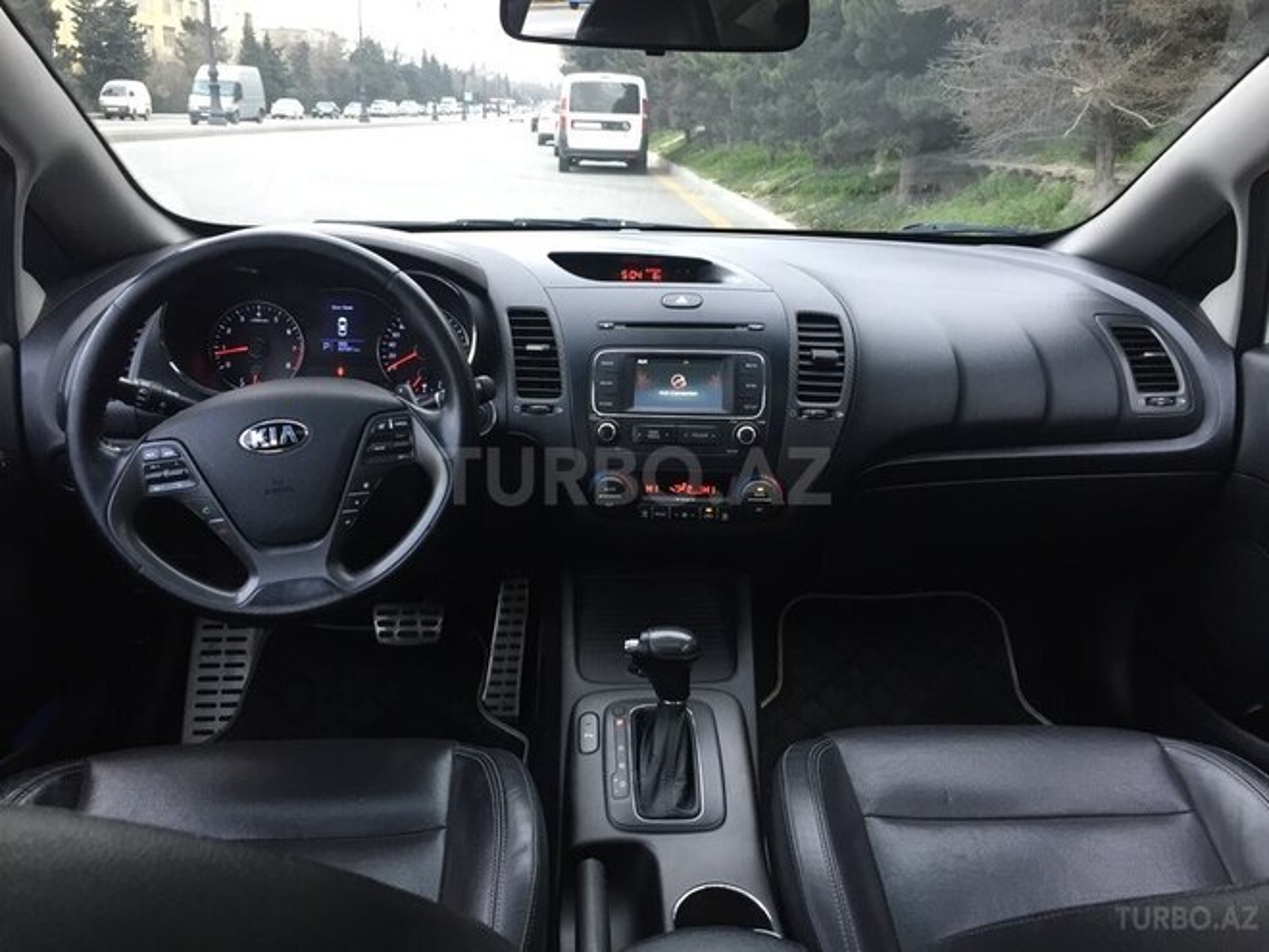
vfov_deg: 48.2
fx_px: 1063
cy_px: 476
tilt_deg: -18.4
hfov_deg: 61.7
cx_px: 634
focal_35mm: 29
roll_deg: -3.3
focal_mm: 4.15
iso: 100
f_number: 2.2
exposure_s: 1/33
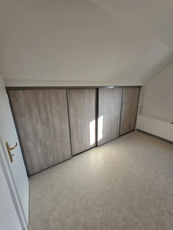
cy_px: 115
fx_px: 87
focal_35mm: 13
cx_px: 86
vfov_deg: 106.2
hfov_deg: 89.9
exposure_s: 1/100
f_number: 1.9
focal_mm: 2.2
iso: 100
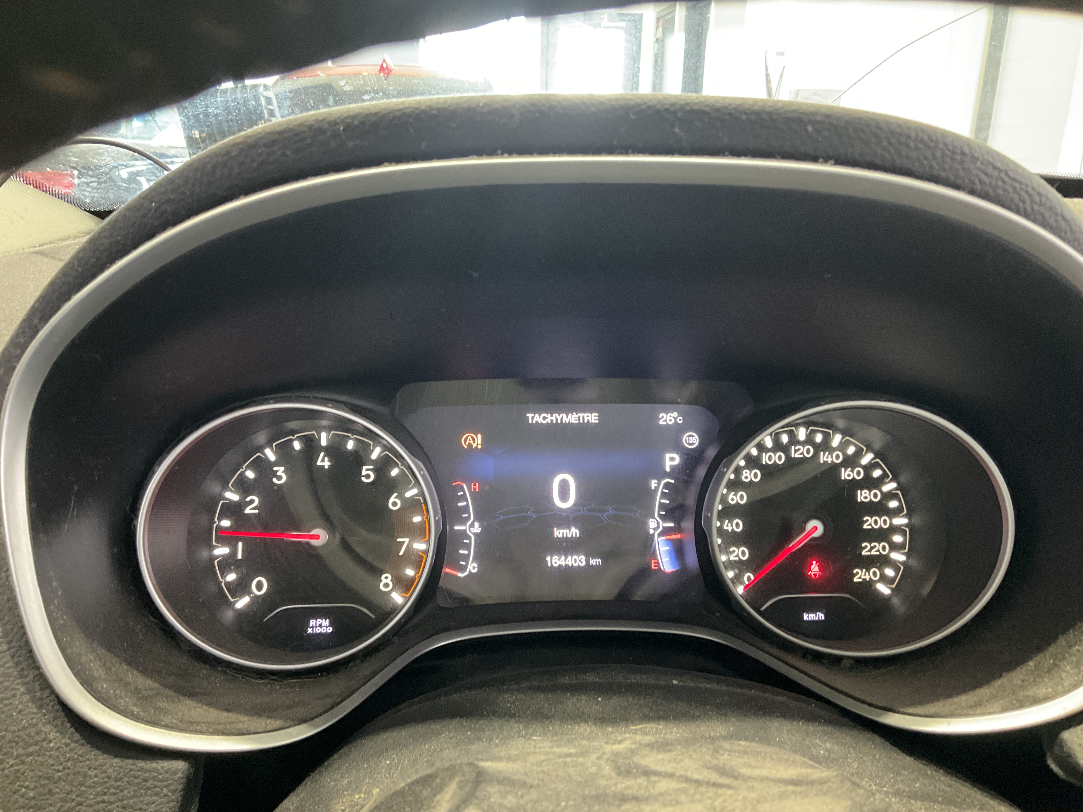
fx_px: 907
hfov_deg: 61.7
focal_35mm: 29
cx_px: 542
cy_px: 406
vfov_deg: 48.2
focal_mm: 3
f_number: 1.8
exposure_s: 1/32
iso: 320
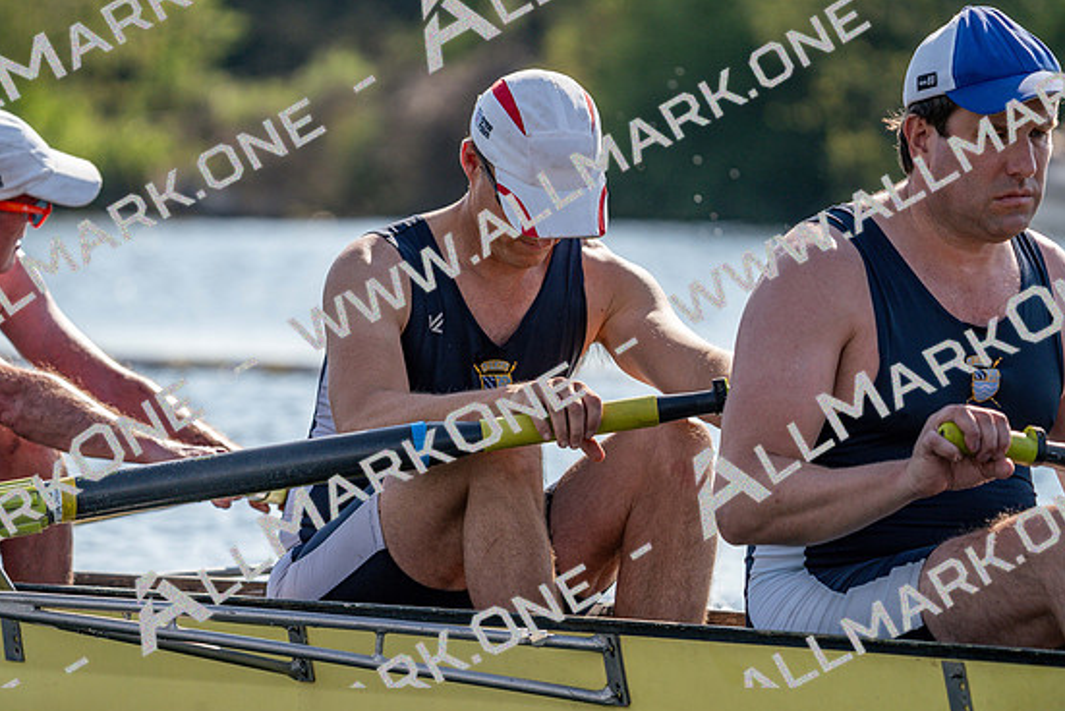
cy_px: 356
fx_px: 9442
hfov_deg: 6.5
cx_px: 528
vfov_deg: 4.3
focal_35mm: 319
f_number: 6.3
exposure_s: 1/1600
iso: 320
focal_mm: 303
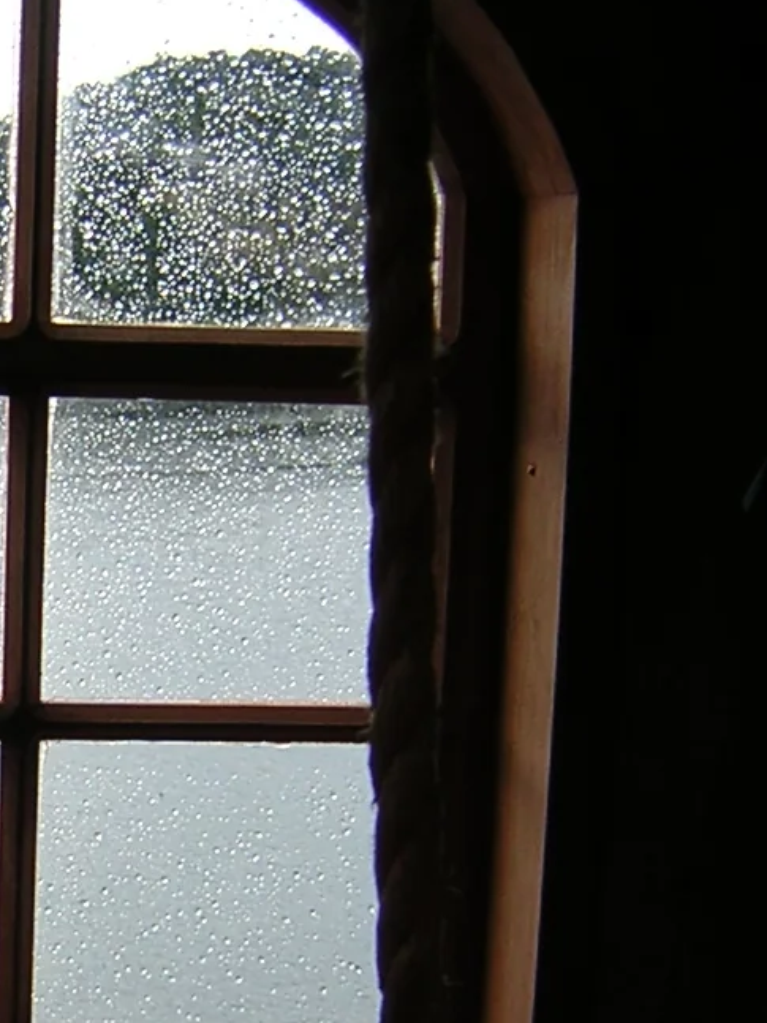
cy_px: 715
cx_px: -57
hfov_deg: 16.2
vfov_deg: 21.9
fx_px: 2630
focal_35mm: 89
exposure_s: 1/40
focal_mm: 4.7
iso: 100
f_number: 2.6
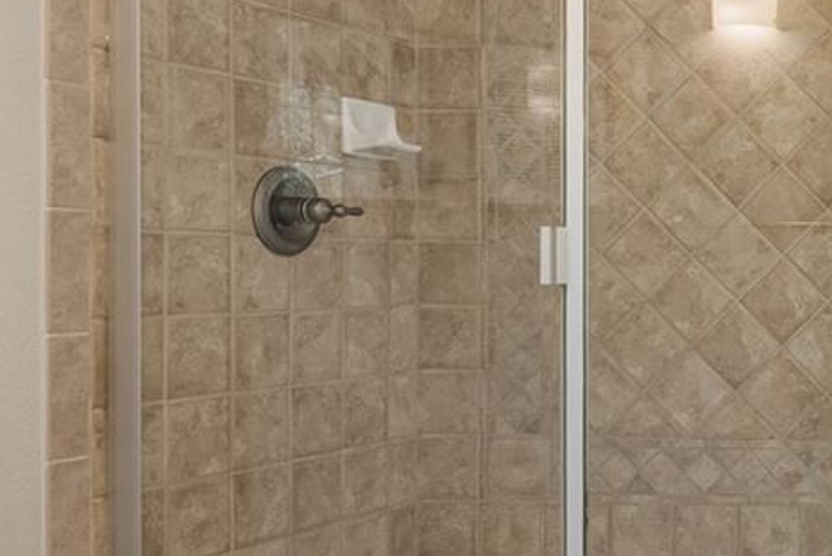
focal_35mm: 55
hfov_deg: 26.3
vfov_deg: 24.7
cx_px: 1249
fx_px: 1272
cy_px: 276
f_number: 8
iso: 200
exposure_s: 1/1.25
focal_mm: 16
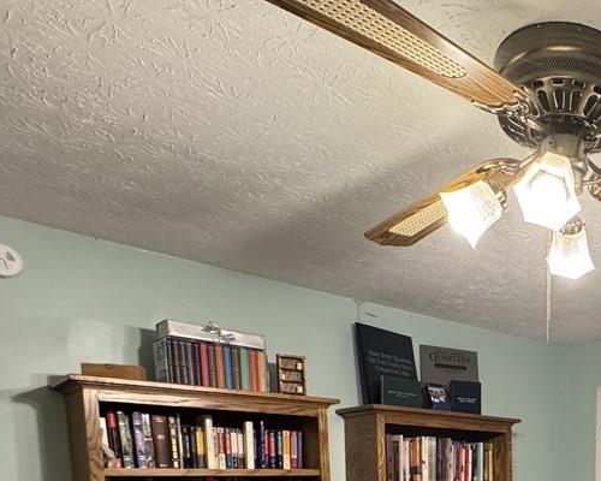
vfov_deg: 35.6
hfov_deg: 43.8
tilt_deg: -5.7
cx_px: 605
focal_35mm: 35
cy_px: 539
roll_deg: -1.2
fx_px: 623
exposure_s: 1/60
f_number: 2.2
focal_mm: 2.22
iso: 400
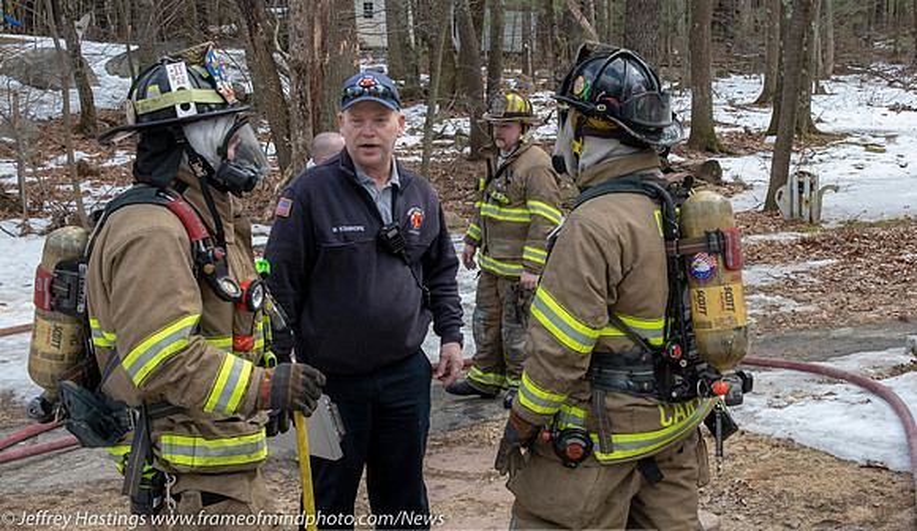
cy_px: 220
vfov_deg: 24.4
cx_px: 526
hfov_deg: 40.9
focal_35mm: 50
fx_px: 1227
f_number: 9
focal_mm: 28
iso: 1000
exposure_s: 1/400
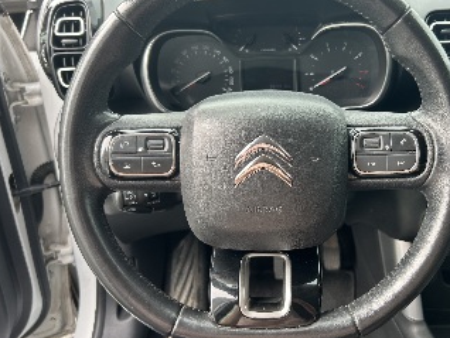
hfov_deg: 53.4
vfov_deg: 41.8
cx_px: 280
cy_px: 150
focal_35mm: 34
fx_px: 442
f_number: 1.5
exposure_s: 1/121
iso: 40
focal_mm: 5.7
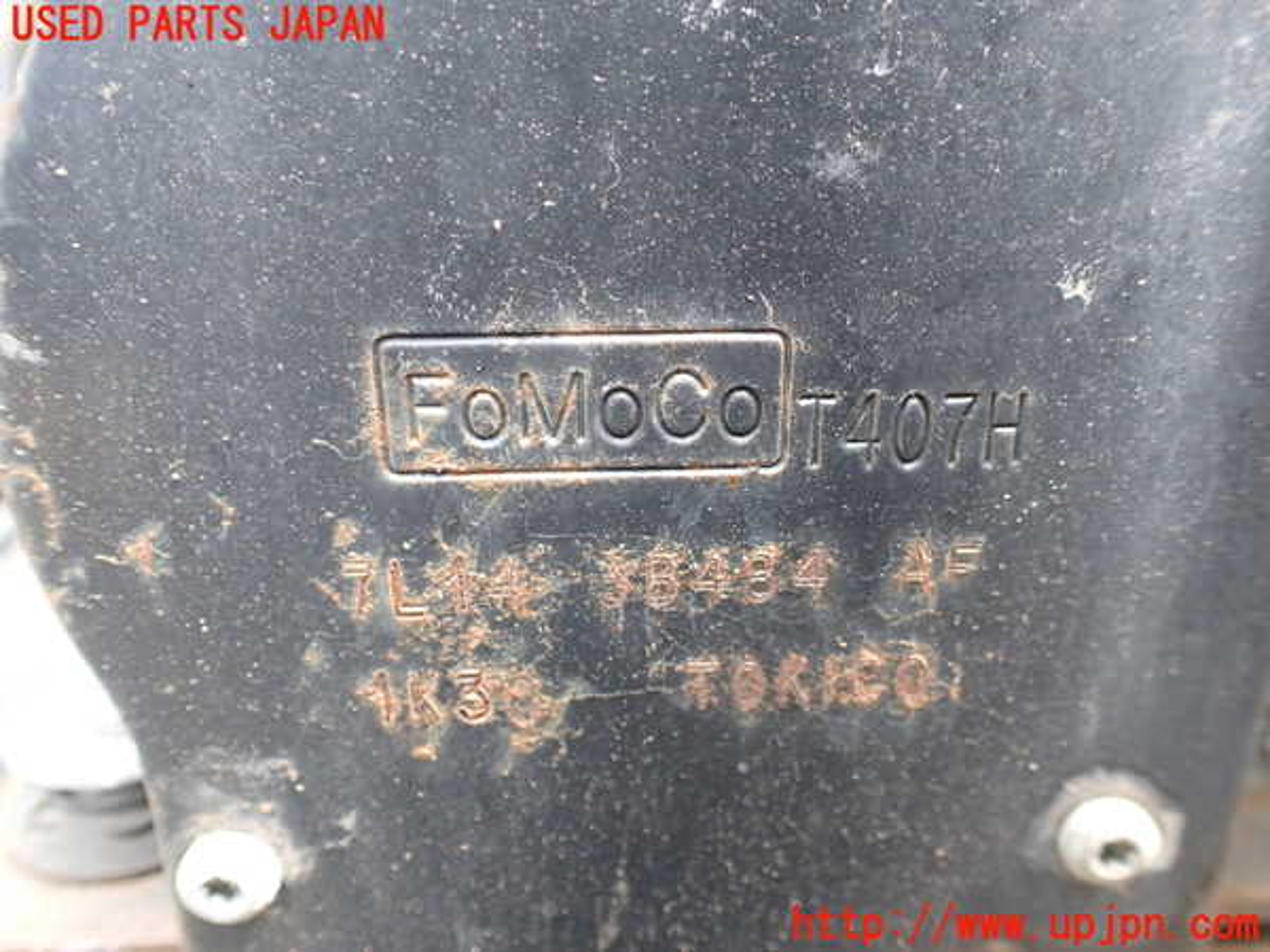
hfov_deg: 60.0
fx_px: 1101
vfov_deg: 46.8
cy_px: 476
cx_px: 635
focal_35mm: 30
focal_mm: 5.4
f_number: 2.3
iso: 320
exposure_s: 1/125
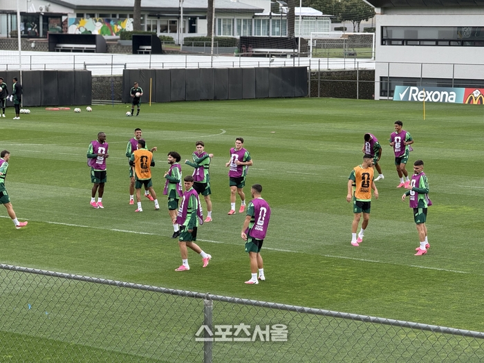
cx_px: 242
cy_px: 182
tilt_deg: -6.1
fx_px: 1678
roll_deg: -1.1
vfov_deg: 12.3
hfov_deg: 16.4
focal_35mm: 120
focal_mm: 15.66
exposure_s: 1/784
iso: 64
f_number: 2.8
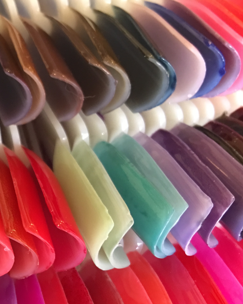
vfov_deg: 30.4
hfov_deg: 22.7
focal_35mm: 61
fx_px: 548
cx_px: -60
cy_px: 229
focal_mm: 4.15
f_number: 2.2
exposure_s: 1/15
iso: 80
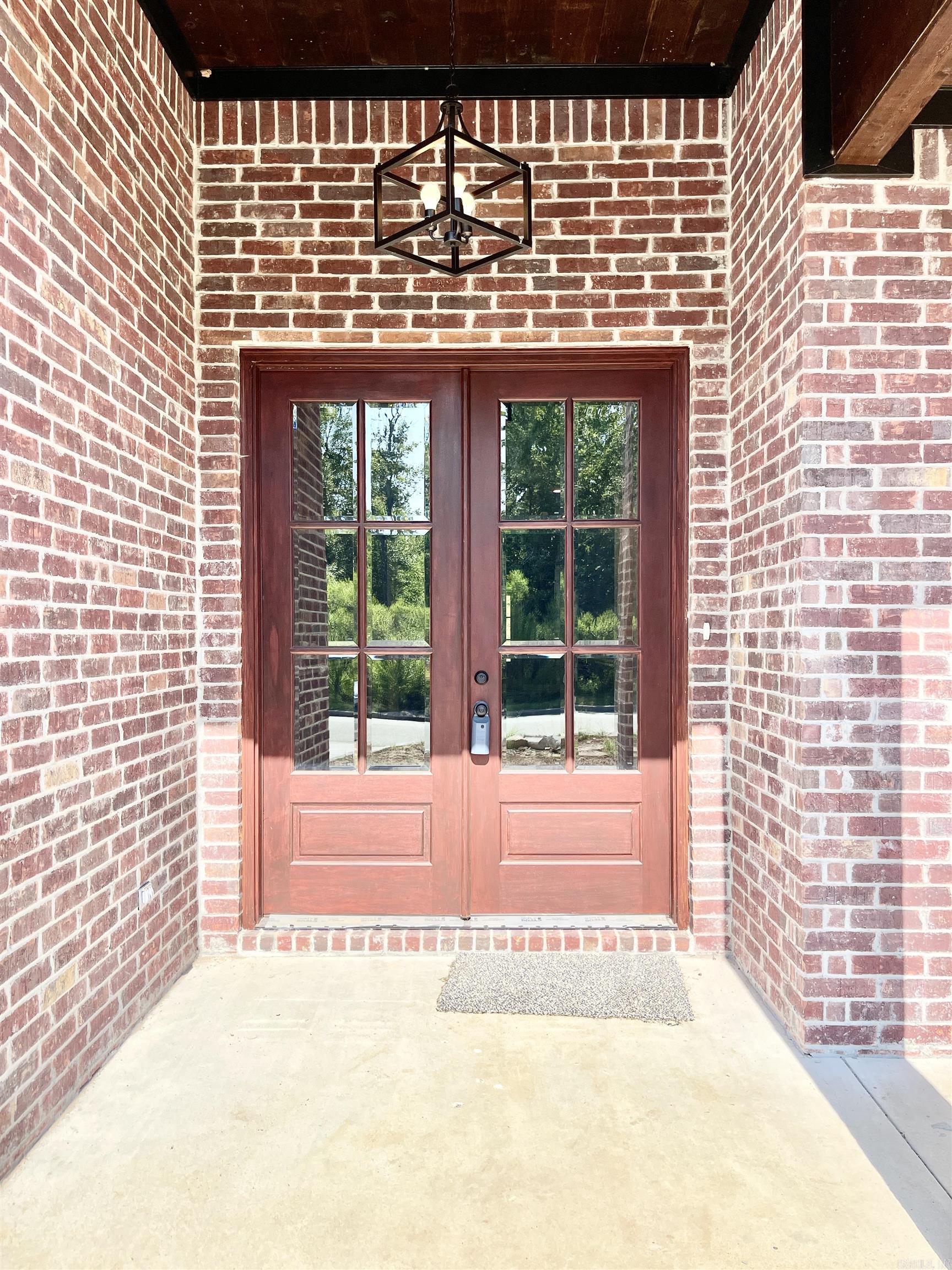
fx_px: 917
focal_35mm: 25
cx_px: 476
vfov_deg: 69.4
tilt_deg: +1.9
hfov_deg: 54.9
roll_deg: +1.8
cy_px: 635
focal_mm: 5.1
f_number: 1.6
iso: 32
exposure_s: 1/2049
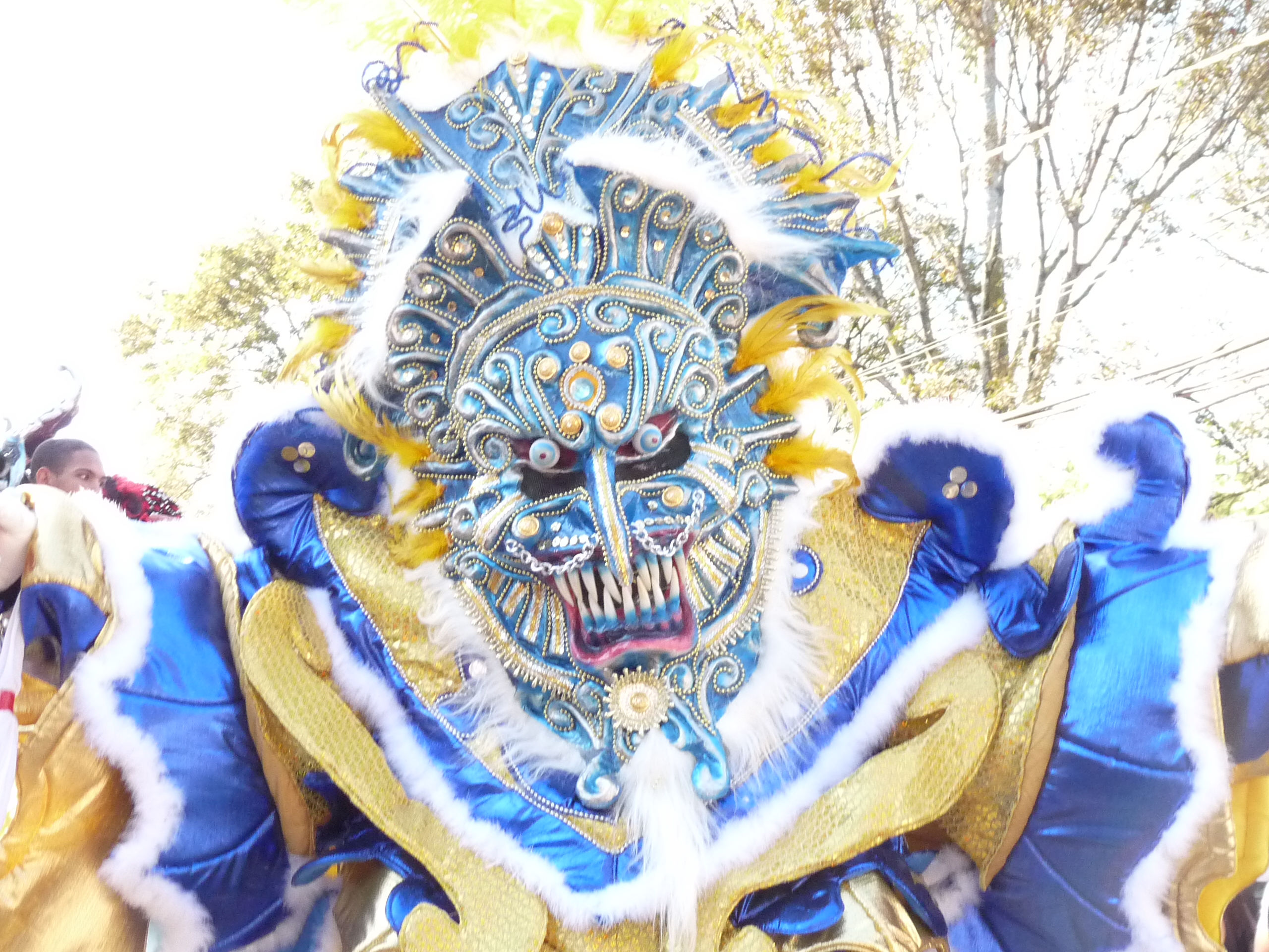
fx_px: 2163
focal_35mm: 59
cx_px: 634
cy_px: 476
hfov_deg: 32.7
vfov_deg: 24.8
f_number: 3
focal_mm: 7.4
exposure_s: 1/250
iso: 320
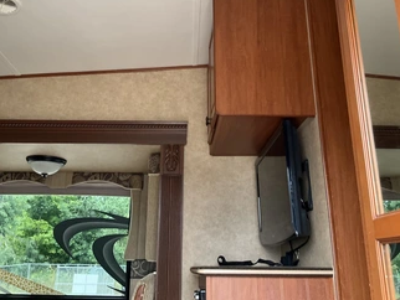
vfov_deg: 39.5
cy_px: 119
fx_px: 416
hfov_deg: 51.3
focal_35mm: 36
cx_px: 186
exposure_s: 1/64
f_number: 1.8
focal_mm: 3
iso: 64
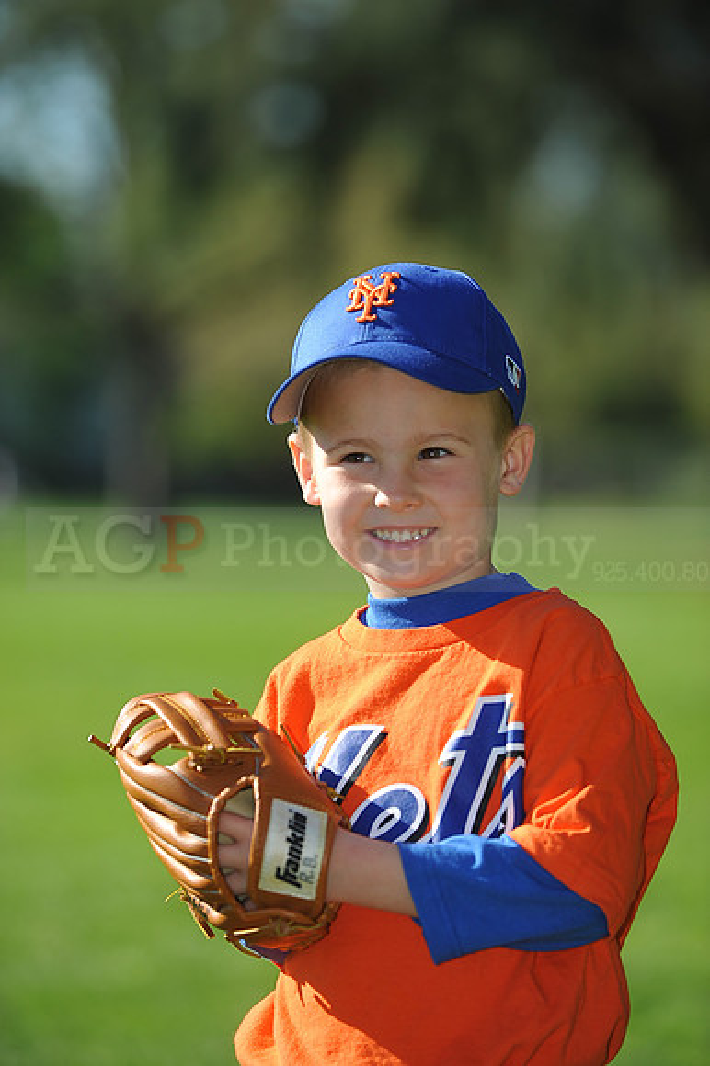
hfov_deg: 6.9
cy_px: 533
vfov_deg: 10.3
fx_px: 5923
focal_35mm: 200
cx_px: 355
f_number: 4.5
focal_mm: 200
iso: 200
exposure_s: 1/1000
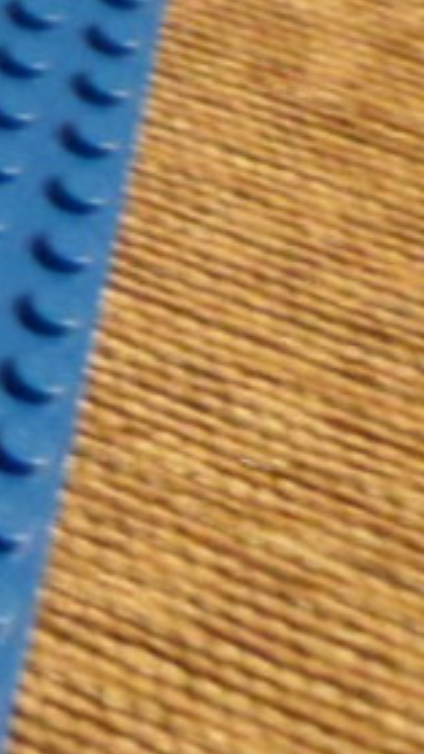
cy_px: -39
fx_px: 1758
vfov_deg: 23.0
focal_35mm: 88
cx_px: -789
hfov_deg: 10.4
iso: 400
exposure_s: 1/15
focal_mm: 4.5
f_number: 2.5
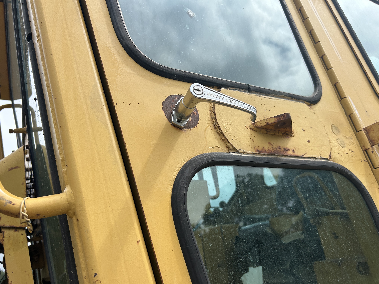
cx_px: 190
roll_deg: +7.2
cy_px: 142
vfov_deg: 53.1
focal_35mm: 26
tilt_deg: +25.4
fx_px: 285
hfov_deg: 67.3
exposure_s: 1/3356
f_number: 1.5
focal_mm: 5.7
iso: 50
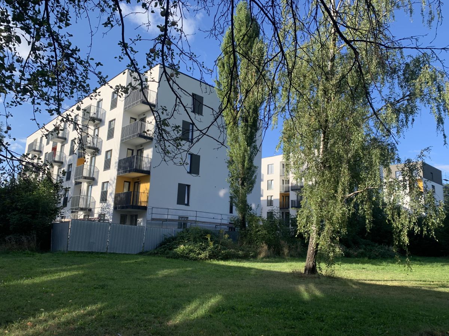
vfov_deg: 53.1
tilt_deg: +10.6
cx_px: 224
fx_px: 337
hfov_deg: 67.3
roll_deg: -2.5
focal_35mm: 26
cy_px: 168
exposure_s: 1/887
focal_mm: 4.25
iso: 25
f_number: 1.8
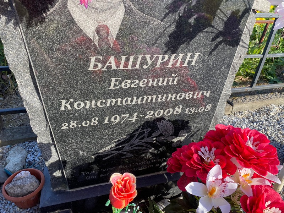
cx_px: 142
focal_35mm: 26
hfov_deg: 67.3
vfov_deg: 53.1
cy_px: 106
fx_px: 213
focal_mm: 4.25
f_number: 1.8
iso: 32
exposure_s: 1/554
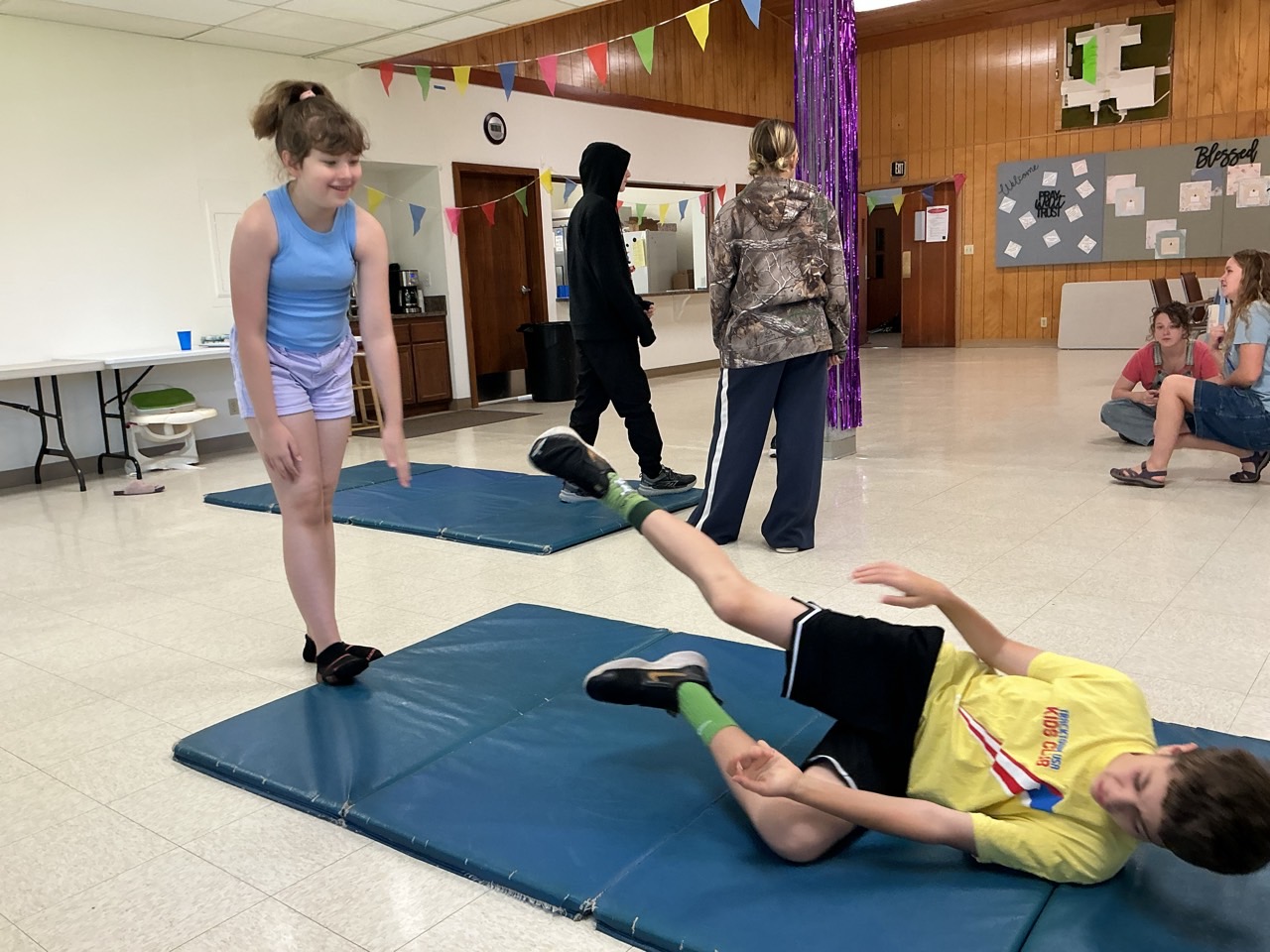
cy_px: 476
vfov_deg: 48.2
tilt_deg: -10.5
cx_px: 635
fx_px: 1064
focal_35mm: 29
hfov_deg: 61.7
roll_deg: +3.6
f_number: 1.8
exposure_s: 1/60
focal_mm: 3
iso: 64
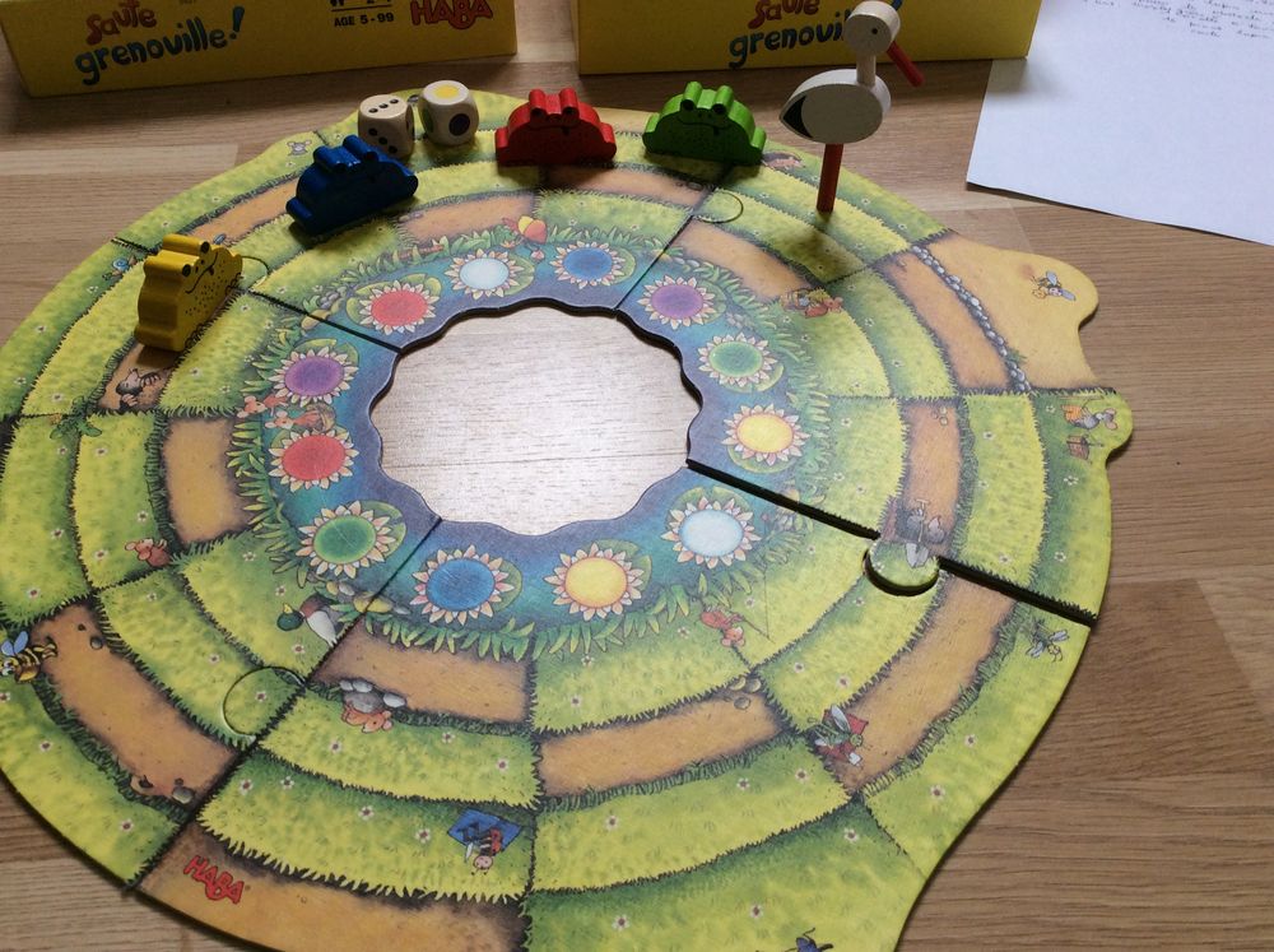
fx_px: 1176
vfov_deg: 44.1
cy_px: 476
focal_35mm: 32
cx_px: 637
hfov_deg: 56.9
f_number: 2.4
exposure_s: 1/25
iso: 50
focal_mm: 3.3
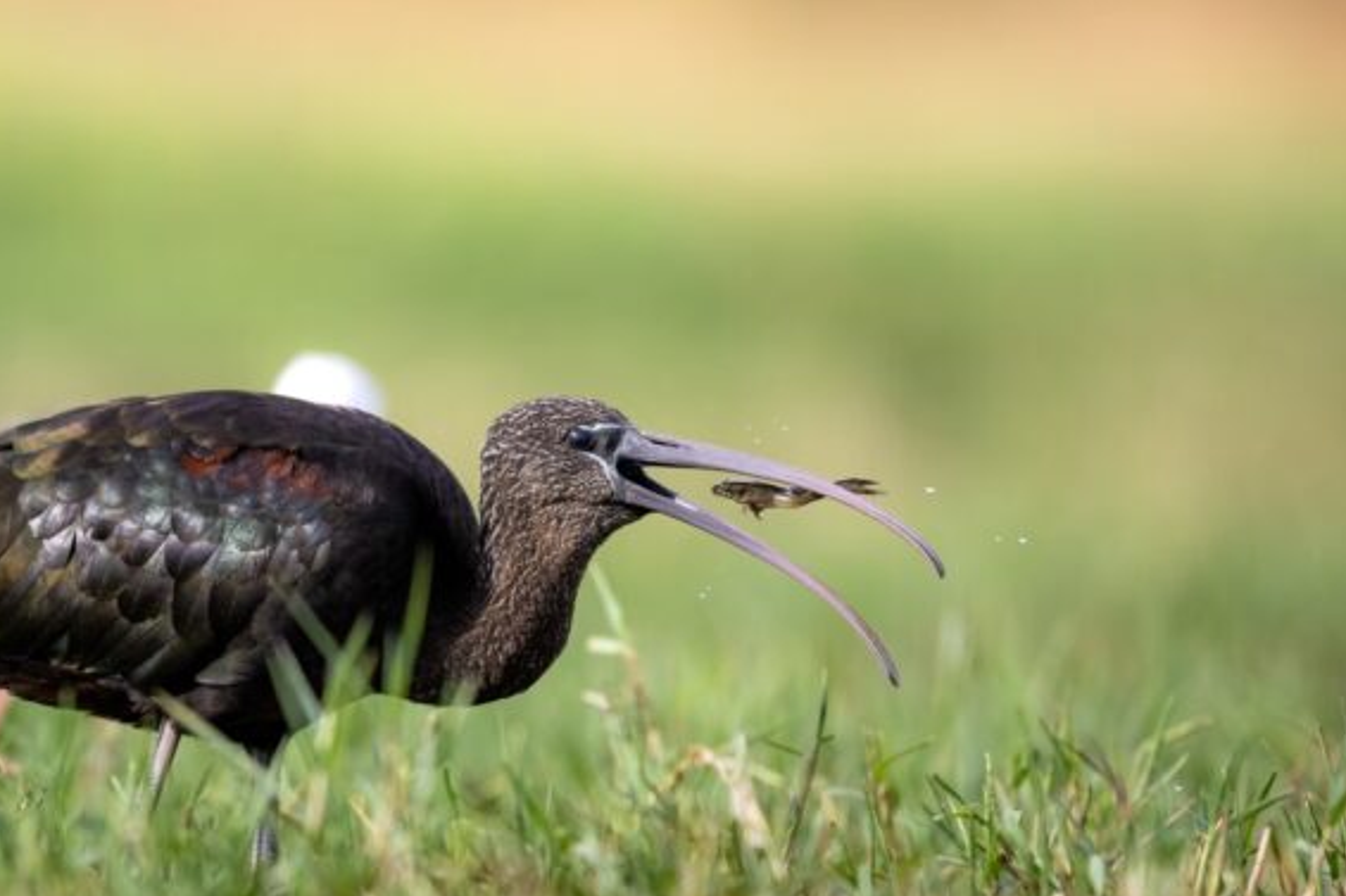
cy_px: 601
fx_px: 30424
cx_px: 447
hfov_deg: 2.5
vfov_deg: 1.7
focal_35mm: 814
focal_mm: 400
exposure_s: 1/12800
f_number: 3.2
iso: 800
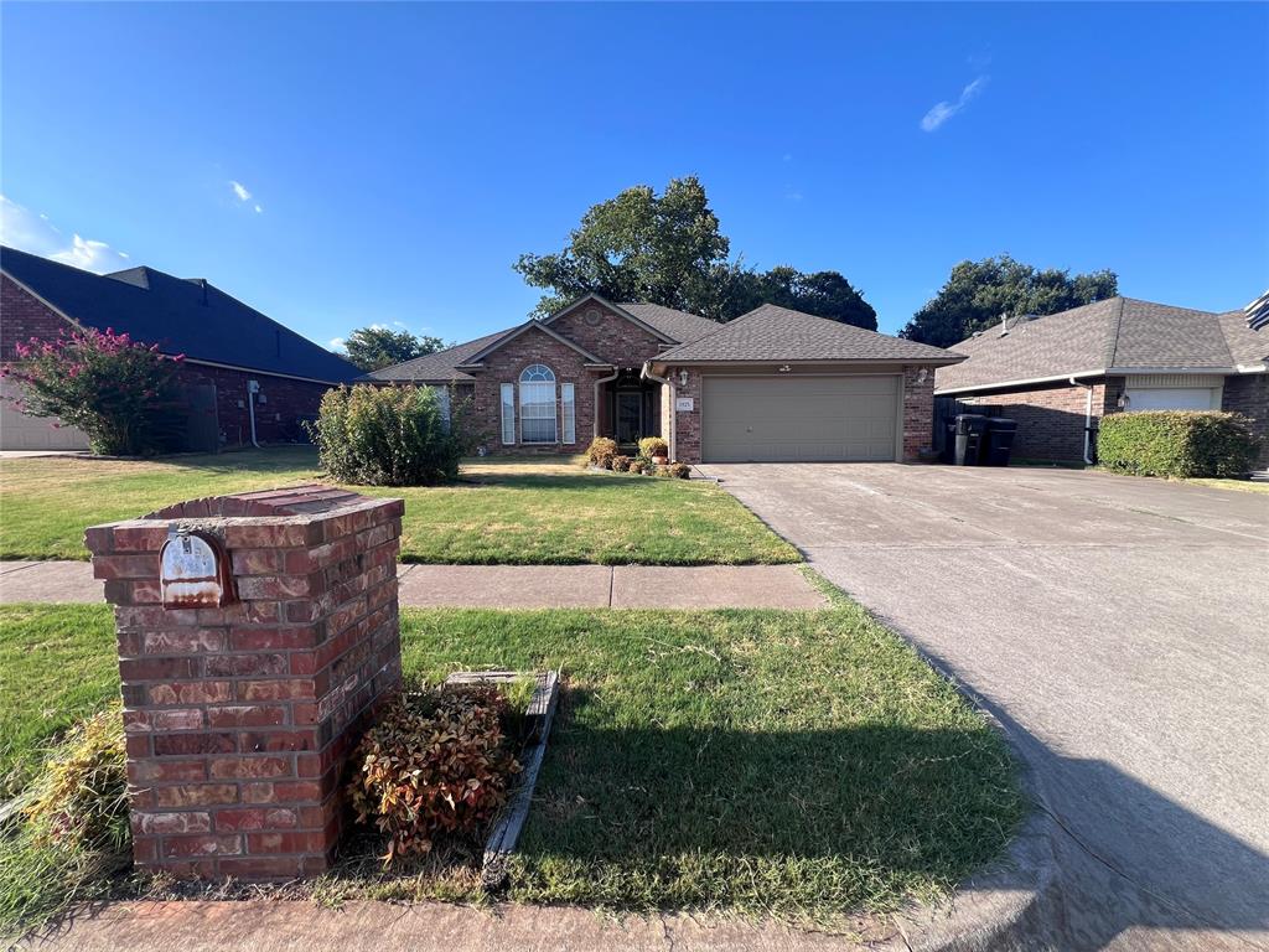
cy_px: 476
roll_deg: +0.6
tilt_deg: -5.0
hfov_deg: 106.2
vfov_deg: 89.9
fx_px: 477
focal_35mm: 13
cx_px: 634
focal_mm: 1.57
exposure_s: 1/664
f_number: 1.8
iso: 32
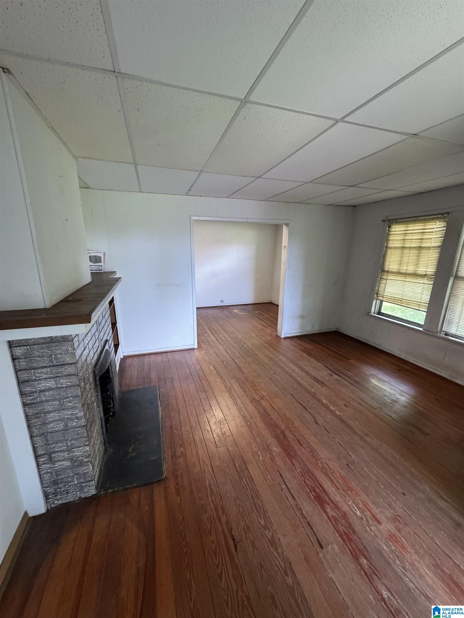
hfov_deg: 85.7
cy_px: 309
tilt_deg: -13.3
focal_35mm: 14
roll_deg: +0.1
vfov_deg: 102.1
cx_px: 232
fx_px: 250
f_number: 2.2
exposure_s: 1/60
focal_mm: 2.22
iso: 640
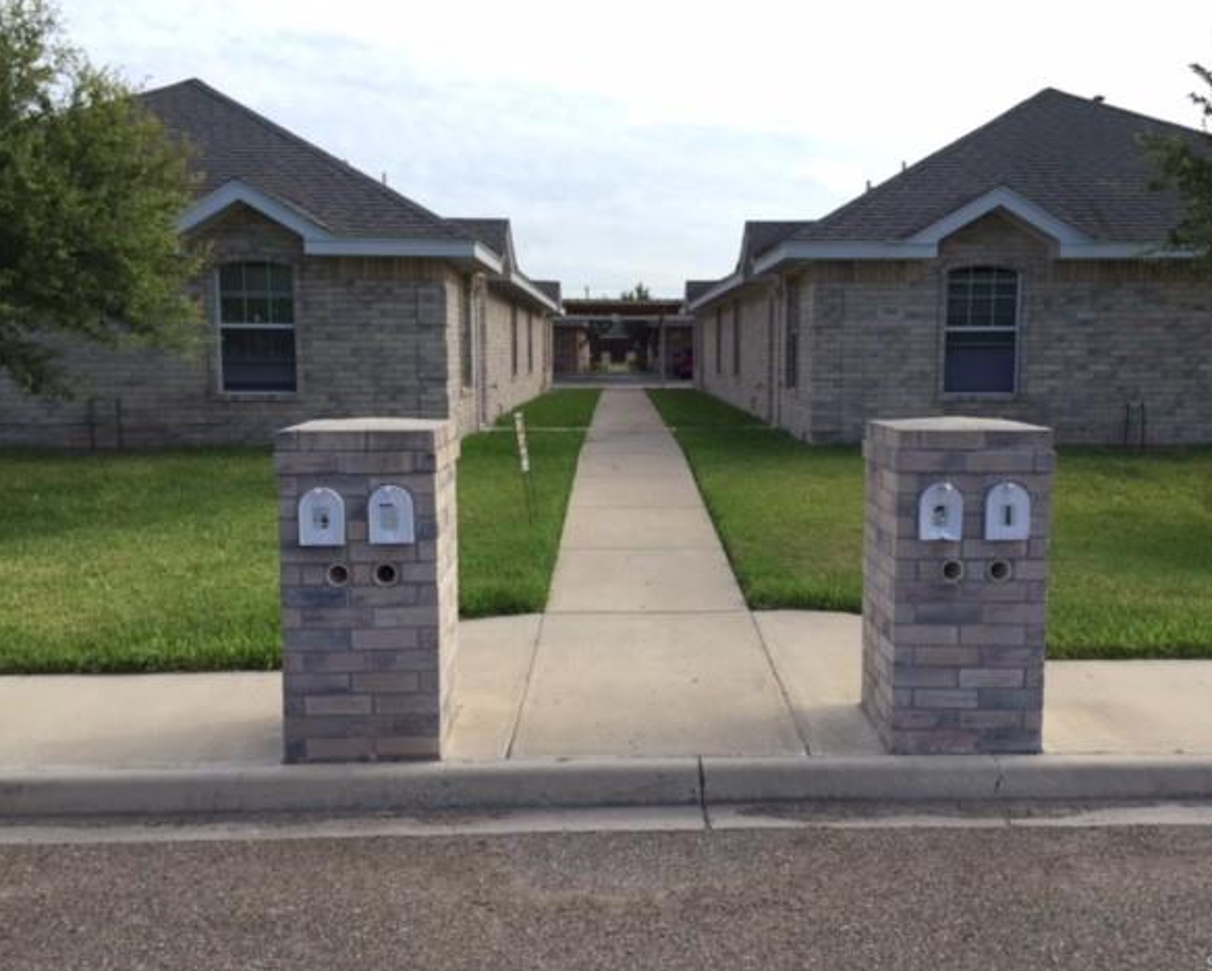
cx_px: 662
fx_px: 1113
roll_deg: -1.1
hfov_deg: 57.1
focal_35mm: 31
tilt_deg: -5.3
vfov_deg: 47.2
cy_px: 490
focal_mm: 4.15
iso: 32
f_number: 2.2
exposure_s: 1/706
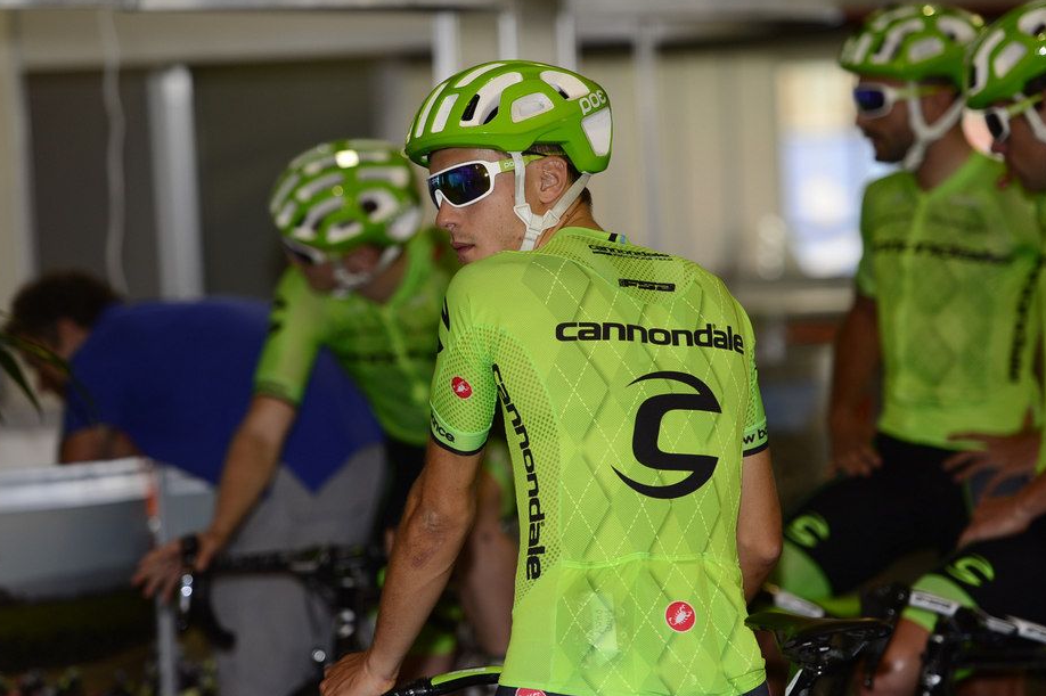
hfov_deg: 10.5
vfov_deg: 7.0
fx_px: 5692
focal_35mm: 196
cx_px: 577
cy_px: 386
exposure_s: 1/250
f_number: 2.8
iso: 400
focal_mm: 150
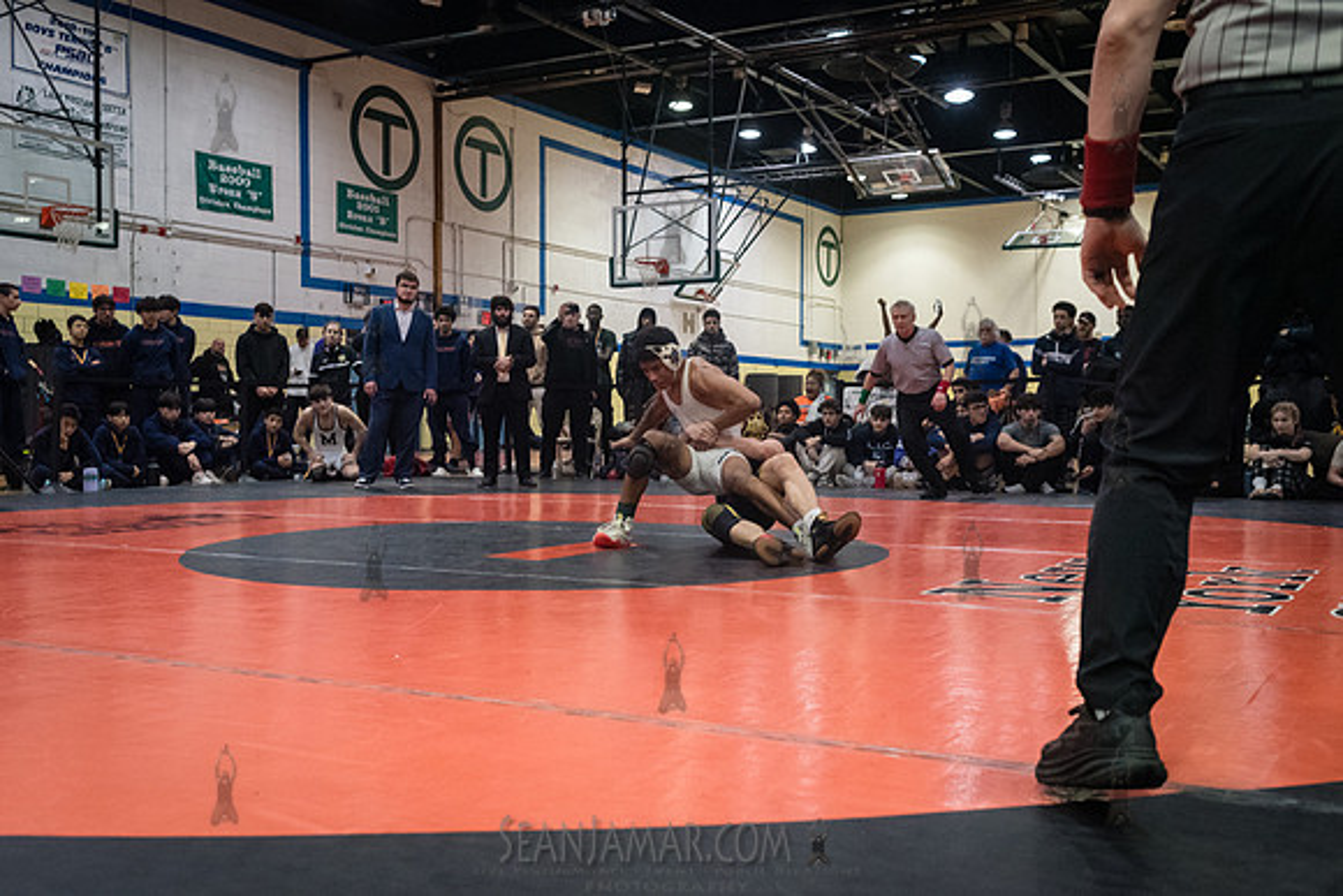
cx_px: 660
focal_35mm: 36
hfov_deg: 53.0
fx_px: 1347
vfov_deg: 36.8
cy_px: 448
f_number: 4
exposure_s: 1/400
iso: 8000
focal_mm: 35
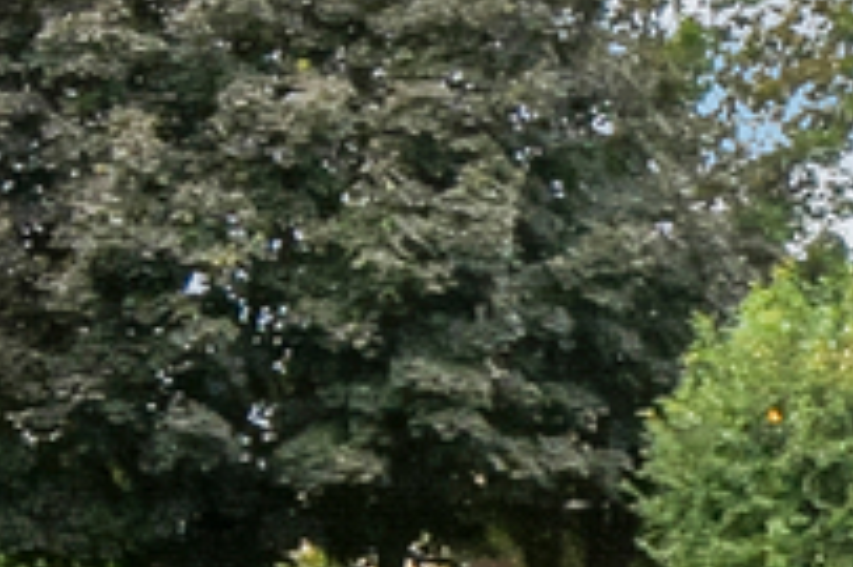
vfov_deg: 11.4
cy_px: 181
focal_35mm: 120
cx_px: 1311
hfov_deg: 15.6
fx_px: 2841
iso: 400
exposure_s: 1/640
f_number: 8
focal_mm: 10
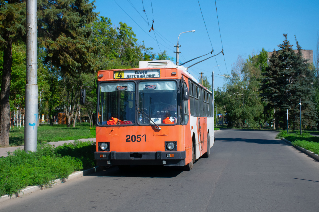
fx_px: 465
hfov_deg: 37.9
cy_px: 106
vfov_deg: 25.7
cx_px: 160
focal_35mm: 52
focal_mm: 35
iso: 400
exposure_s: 1/1600
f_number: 6.3
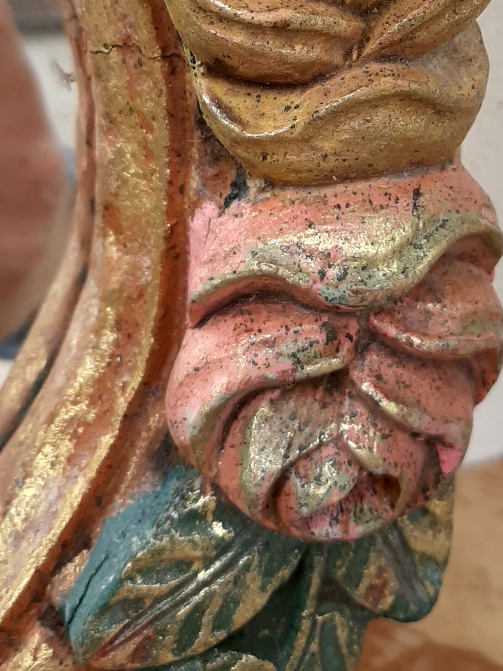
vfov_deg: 32.7
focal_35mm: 55
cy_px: 37
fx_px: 1065
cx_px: 355
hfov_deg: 26.3
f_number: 1.7
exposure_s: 1/1175
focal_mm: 3.93
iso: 40
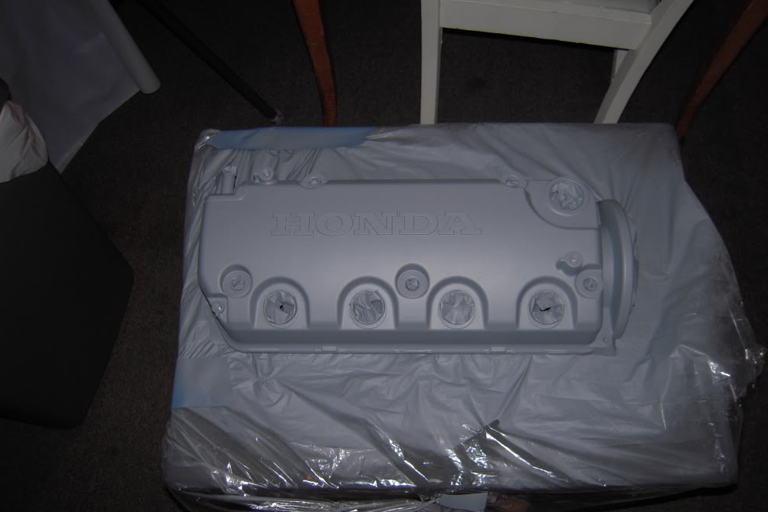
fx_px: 640
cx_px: 391
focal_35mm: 30
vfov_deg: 43.6
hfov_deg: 61.9
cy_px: 272
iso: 100
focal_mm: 5
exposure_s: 1/20
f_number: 2.7
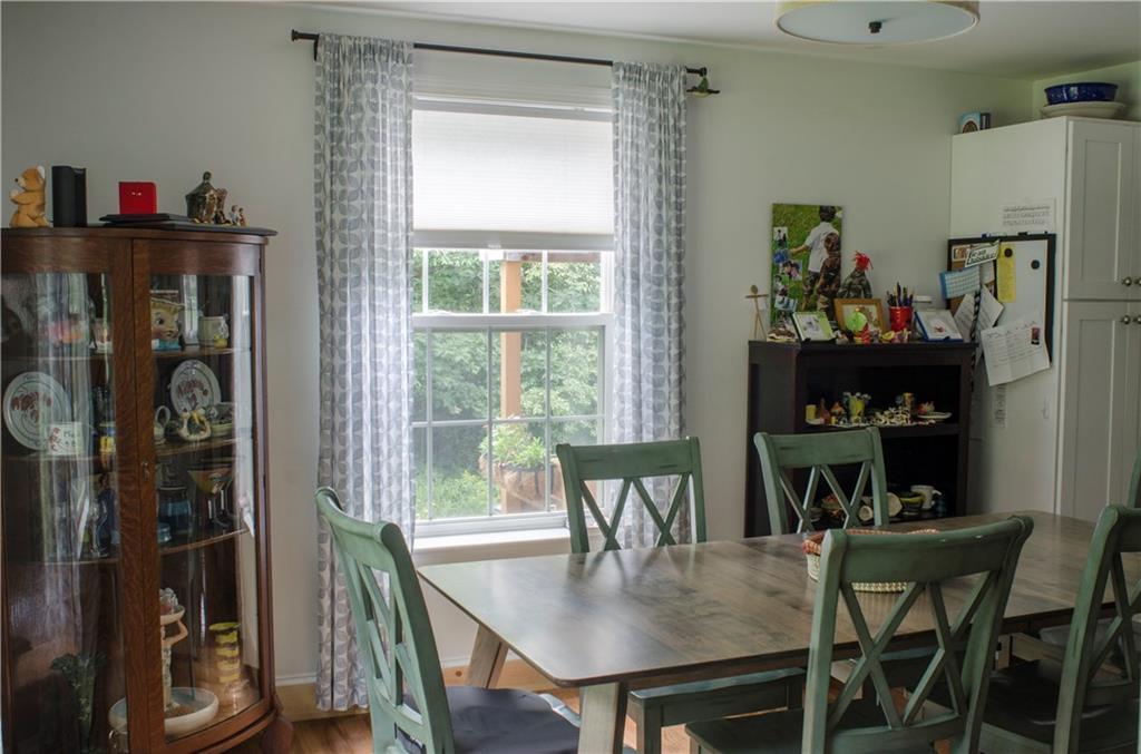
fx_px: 1138
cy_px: 377
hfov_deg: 53.3
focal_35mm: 36
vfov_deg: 36.7
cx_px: 570
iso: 200
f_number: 11
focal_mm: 24
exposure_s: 1/4
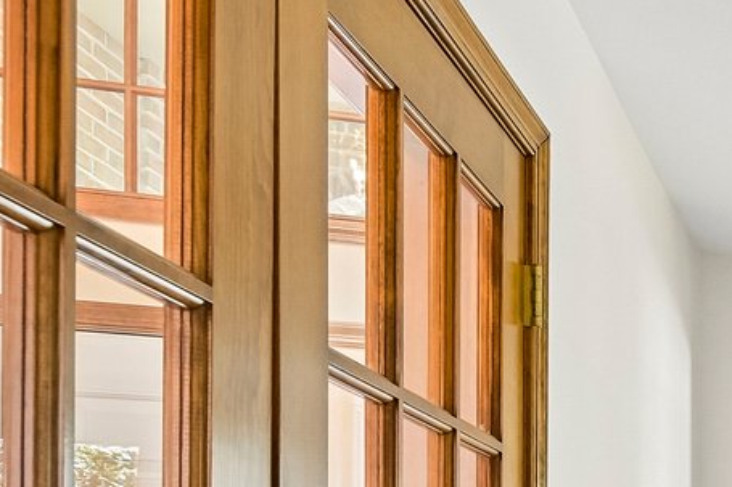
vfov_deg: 19.6
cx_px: 1437
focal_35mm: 63
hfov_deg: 19.5
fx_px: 1280
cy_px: 658
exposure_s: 1/6
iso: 400
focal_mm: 14
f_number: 8
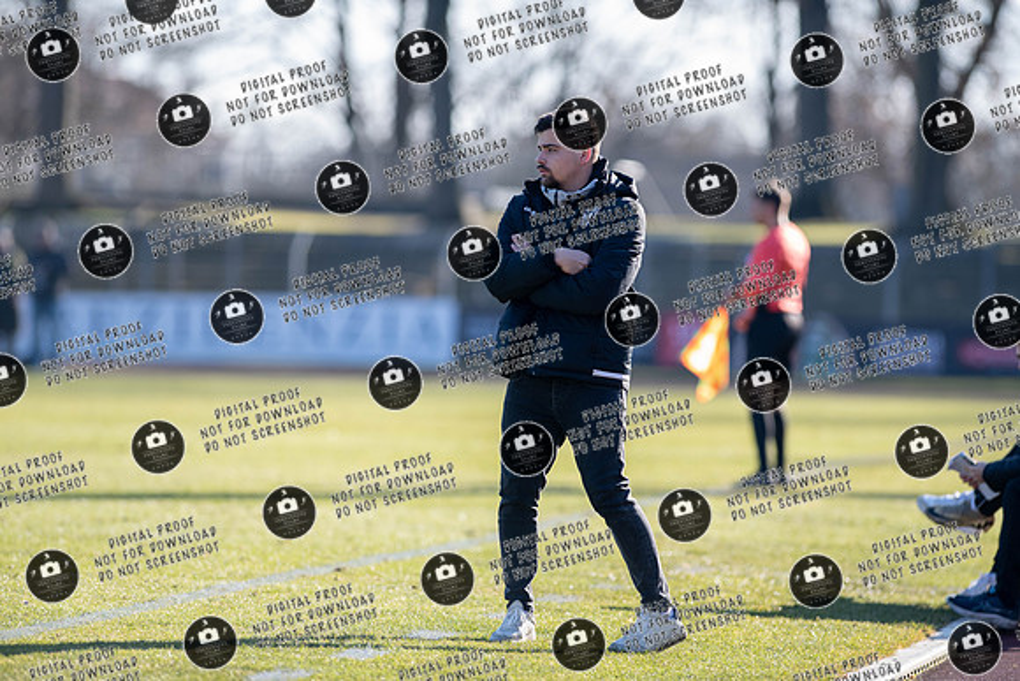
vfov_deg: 4.6
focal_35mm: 300
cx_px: 510
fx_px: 8502
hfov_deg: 6.9
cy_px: 340
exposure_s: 1/1600
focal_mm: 300
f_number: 3.5
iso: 450
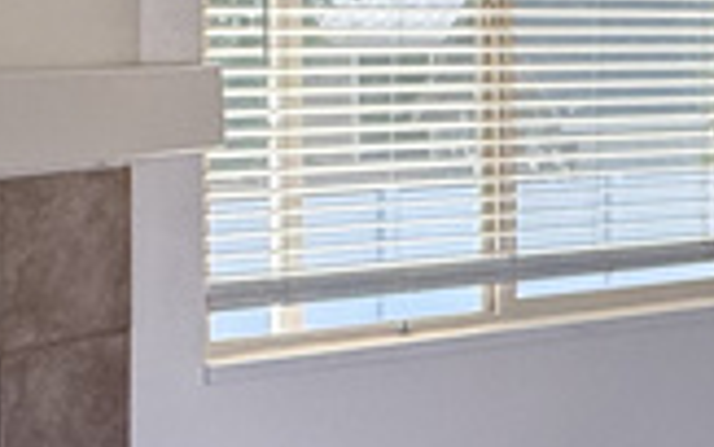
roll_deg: +0.7
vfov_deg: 13.9
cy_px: 9
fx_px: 1810
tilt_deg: +1.6
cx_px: 1577
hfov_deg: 15.6
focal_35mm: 93
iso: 200
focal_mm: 2.22
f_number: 2.2
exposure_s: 1/99
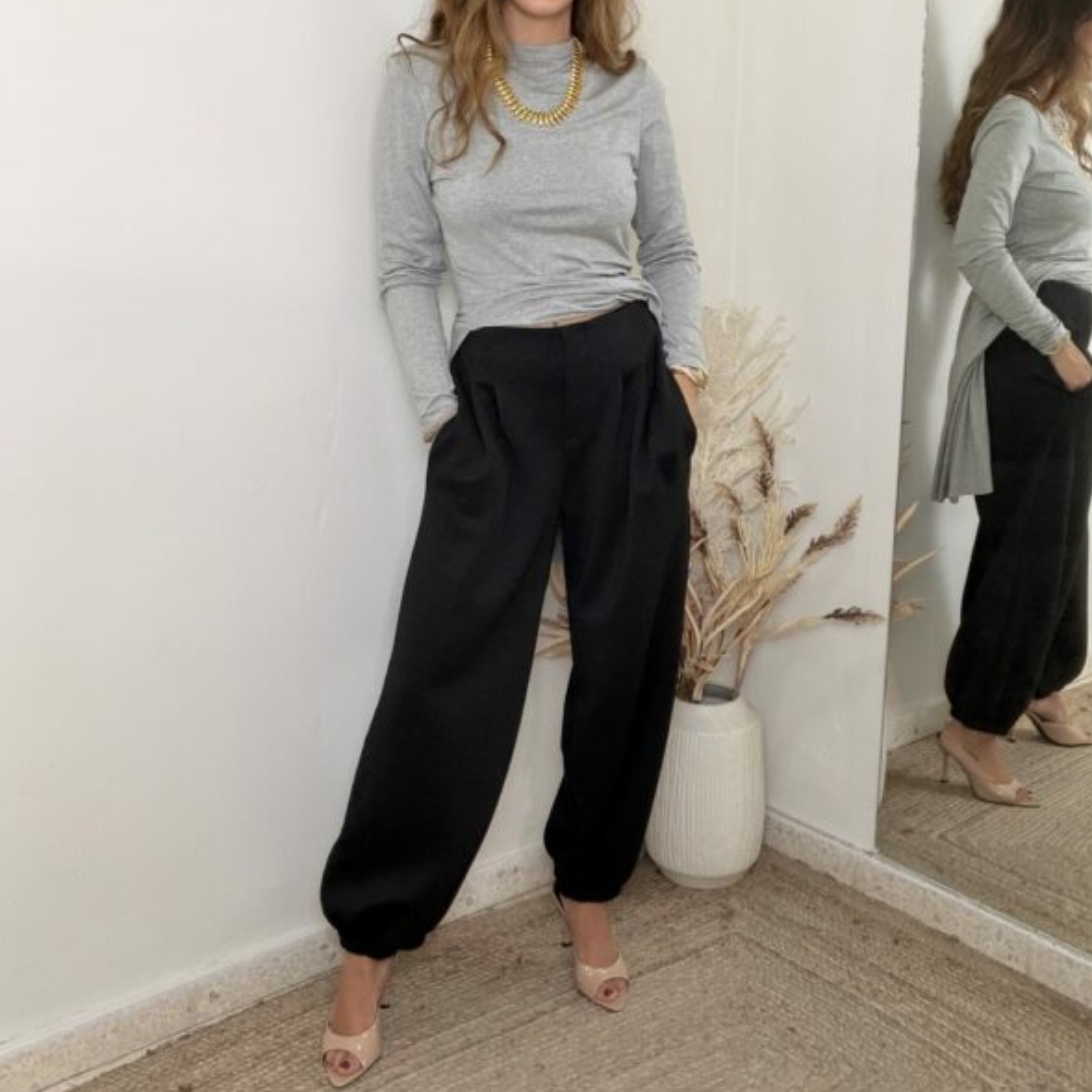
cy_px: 417
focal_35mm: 36
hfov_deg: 46.0
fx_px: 1285
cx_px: 543
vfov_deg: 45.7
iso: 125
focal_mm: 2.71
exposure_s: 1/50
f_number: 1.9
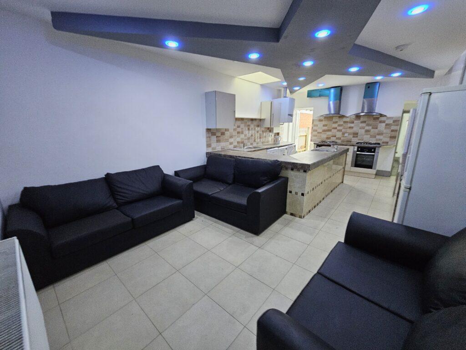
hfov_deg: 106.2
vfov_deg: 89.9
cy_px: 175
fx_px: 175
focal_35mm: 13
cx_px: 233
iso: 500
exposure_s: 1/33
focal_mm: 2.2
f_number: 2.2
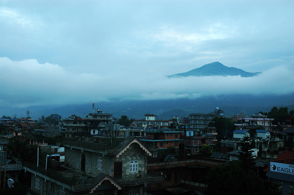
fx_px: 355
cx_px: 147
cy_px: 98
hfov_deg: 45.0
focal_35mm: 44
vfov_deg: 30.8
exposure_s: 1/13
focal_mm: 29
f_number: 16
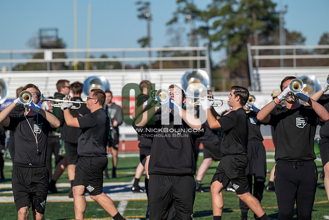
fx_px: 1828
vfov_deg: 6.9
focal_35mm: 200
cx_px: 164
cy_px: 110
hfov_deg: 10.3
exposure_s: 1/2000
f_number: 5
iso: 200
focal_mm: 200
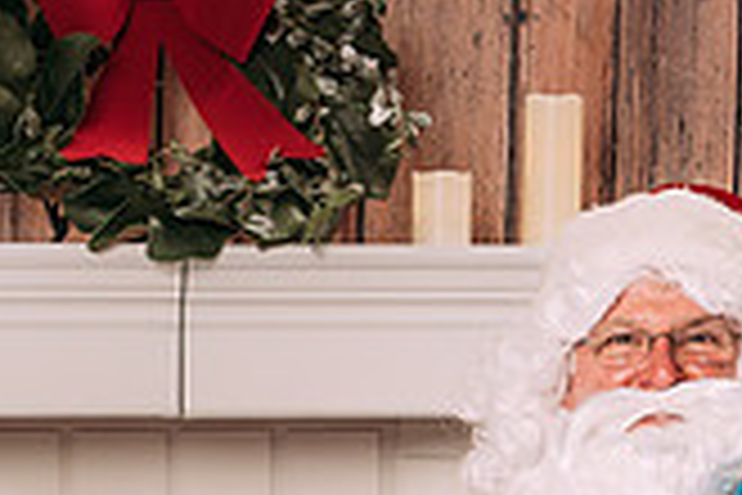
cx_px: 141
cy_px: 740
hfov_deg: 14.3
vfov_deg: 9.3
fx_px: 2947
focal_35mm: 143
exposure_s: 1/100
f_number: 5
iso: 100
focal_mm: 35
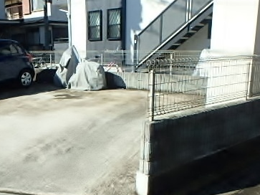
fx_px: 278
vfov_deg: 38.6
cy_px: 108
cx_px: 69
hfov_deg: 48.5
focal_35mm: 37
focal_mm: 3.7
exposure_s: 1/800
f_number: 3.5
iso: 125
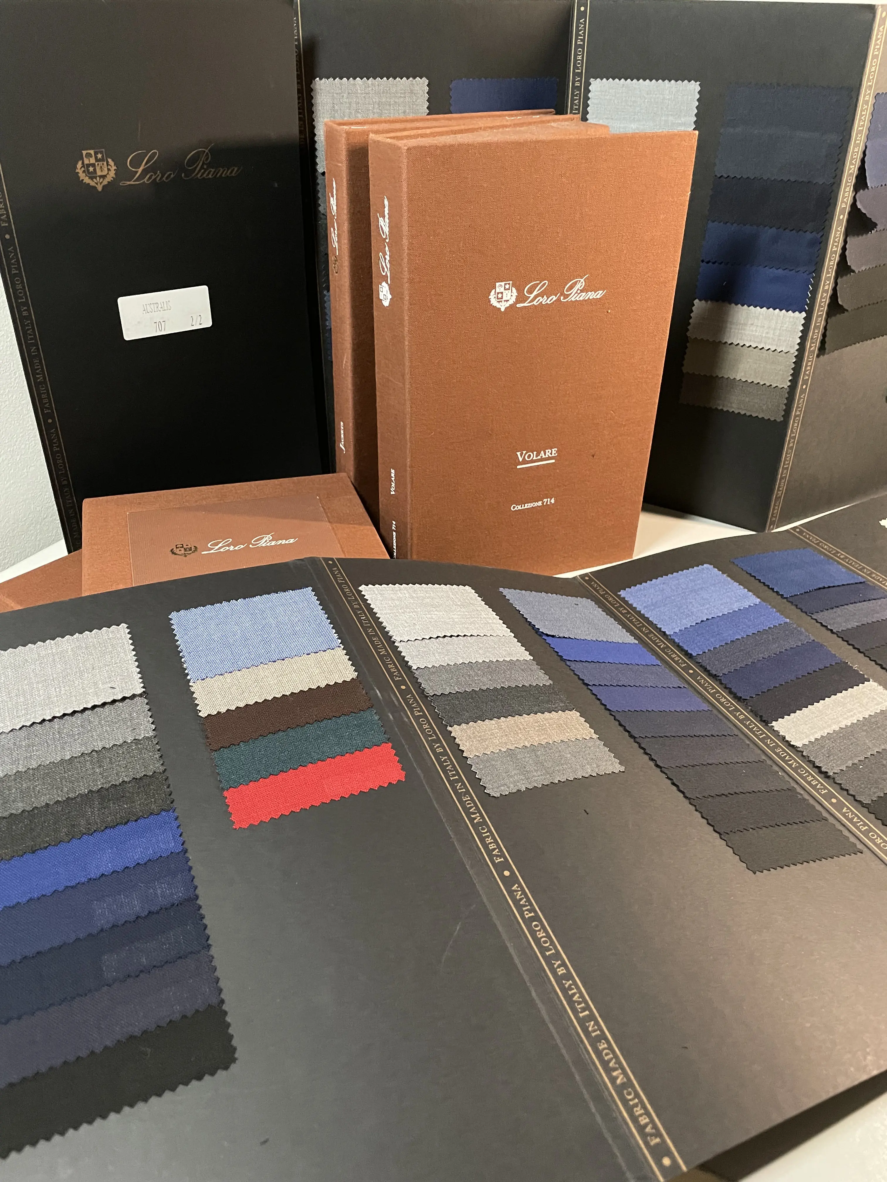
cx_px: 444
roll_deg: +0.2
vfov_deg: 67.3
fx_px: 888
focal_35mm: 26
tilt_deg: -31.8
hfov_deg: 53.1
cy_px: 591
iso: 500
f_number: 1.6
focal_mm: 4.2
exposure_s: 1/29
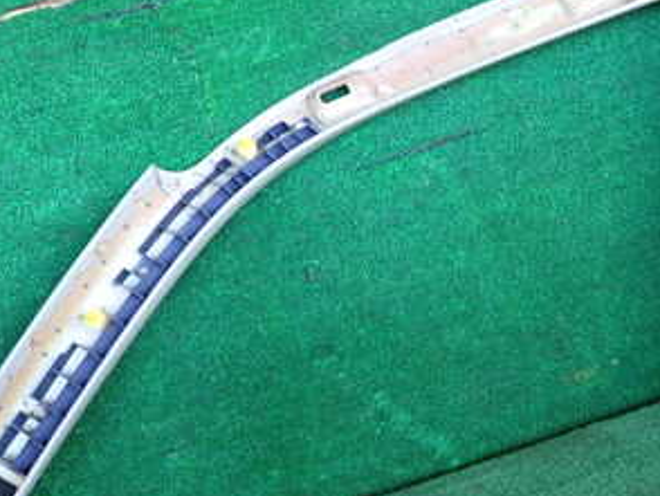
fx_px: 973
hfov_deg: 37.5
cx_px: 330
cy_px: 298
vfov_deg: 28.5
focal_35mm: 51
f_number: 2
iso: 320
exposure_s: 1/125
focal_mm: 4.5
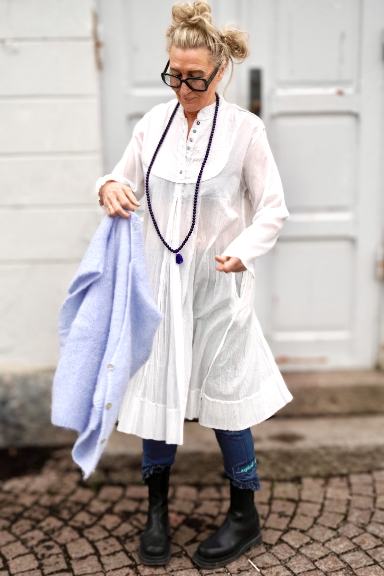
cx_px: 192
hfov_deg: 30.9
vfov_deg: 45.0
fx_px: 696
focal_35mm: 44
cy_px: 288
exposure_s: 1/160
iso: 400
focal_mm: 29
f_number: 4.5
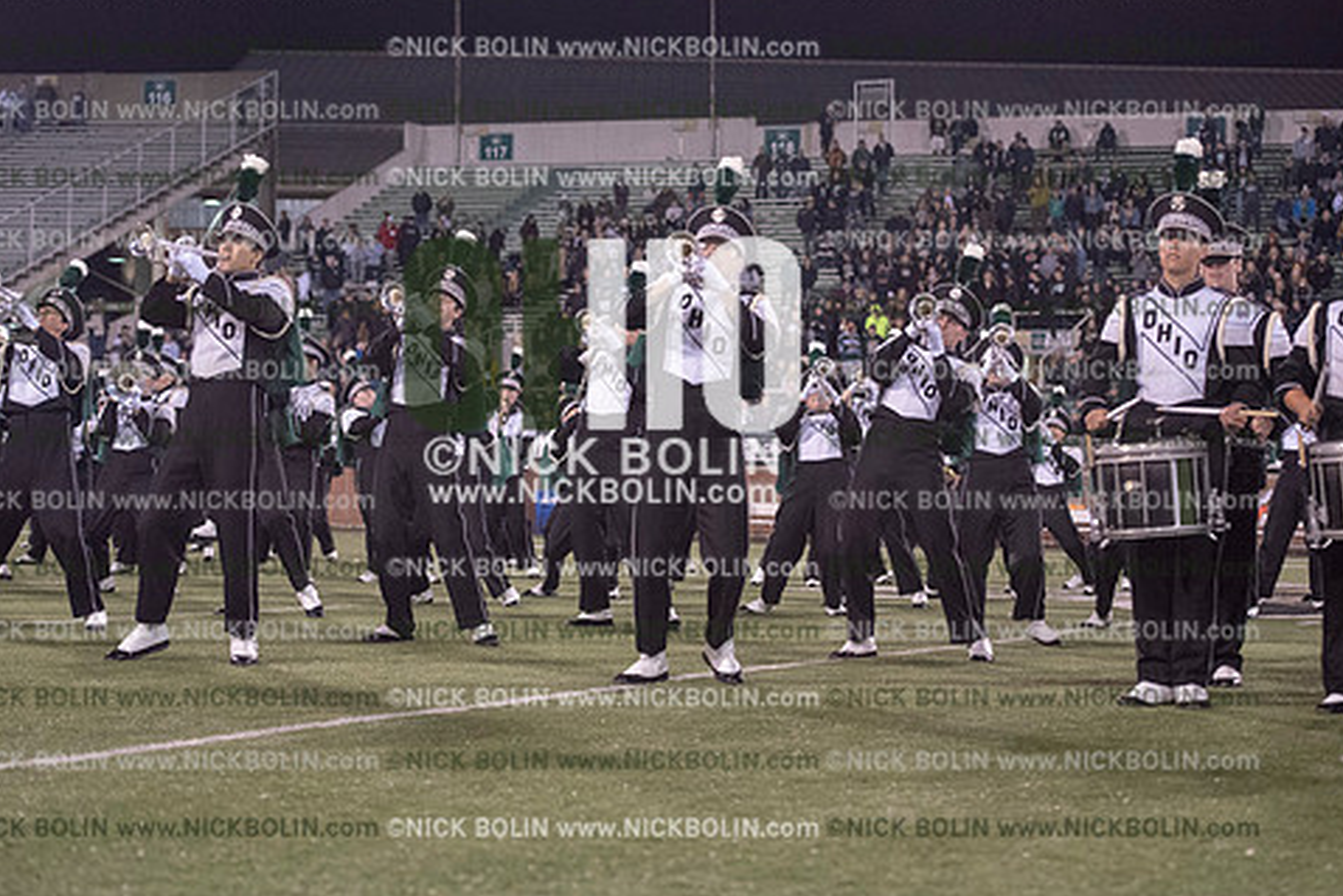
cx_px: 601
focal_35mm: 85
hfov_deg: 23.9
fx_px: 3172
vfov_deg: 16.1
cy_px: 372
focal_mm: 70
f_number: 3.2
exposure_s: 1/1250
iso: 5000
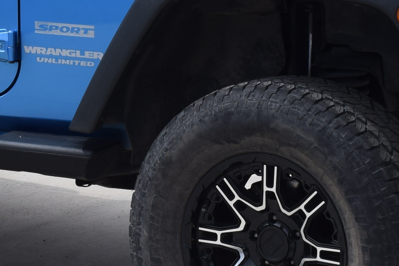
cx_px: 92
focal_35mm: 185
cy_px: 33
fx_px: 2050
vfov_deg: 7.4
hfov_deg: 11.1
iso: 200
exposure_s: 1/400
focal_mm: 31
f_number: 10
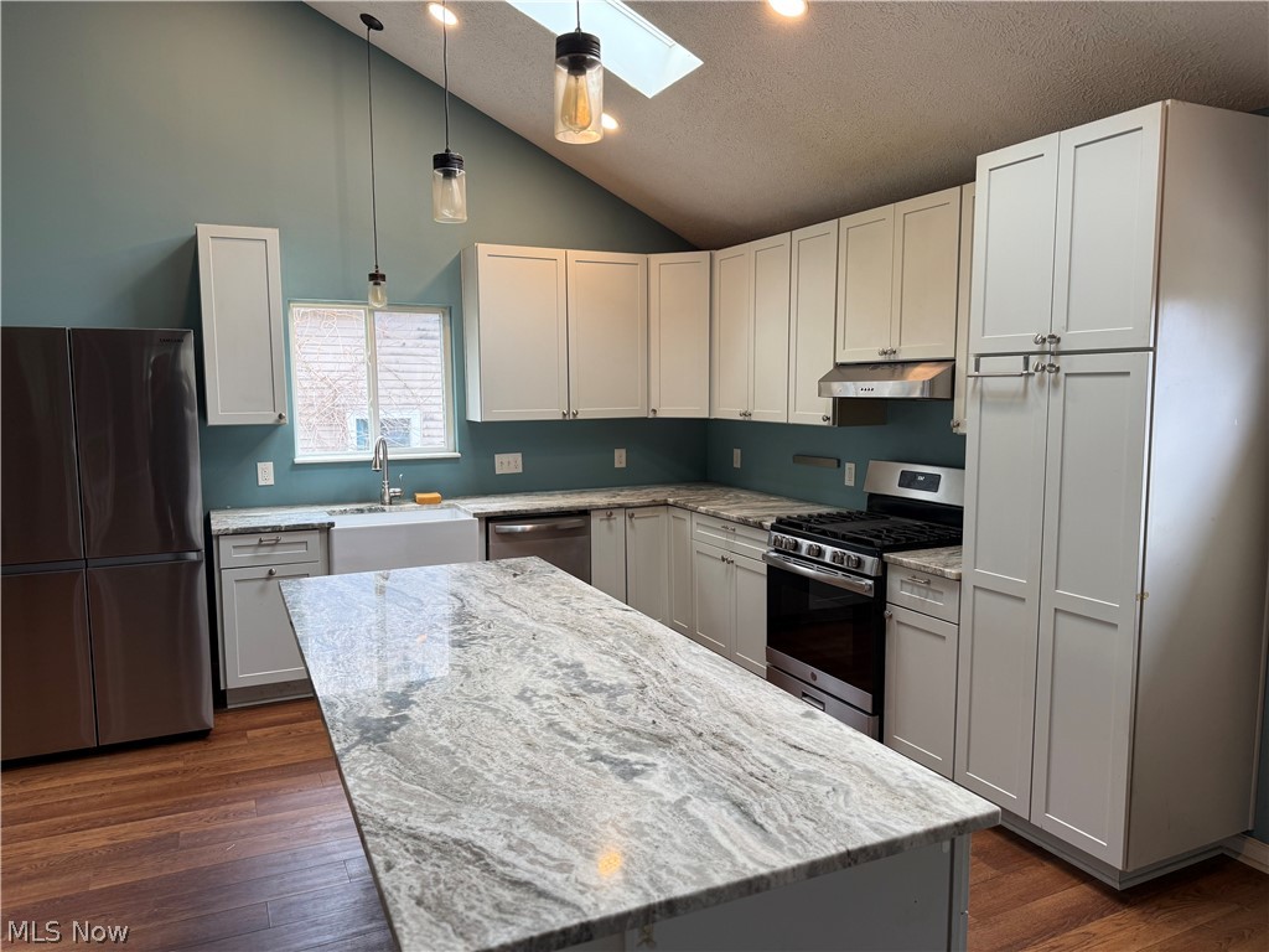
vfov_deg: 56.8
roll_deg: +0.4
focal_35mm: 24
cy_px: 476
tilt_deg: -6.6
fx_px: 880
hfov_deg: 71.6
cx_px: 634
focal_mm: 6.76
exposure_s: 1/120
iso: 100
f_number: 1.78
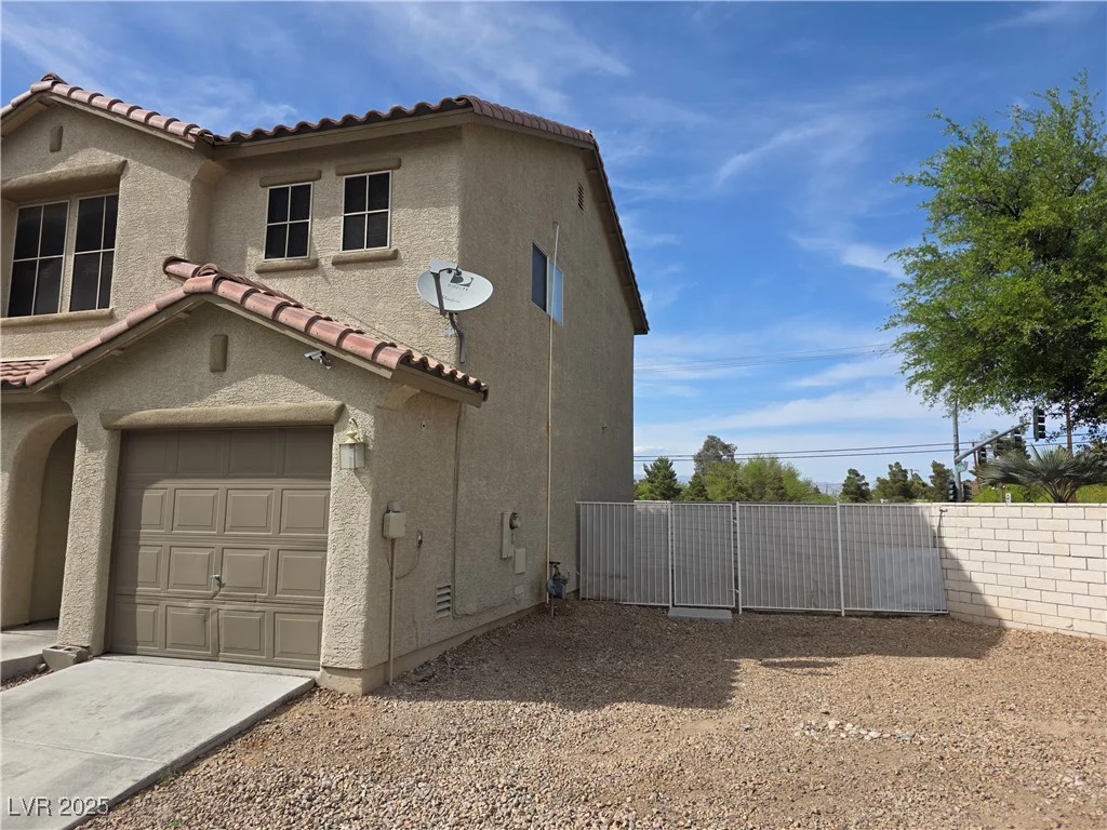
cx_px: 554
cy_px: 415
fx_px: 736
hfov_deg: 73.9
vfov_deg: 58.9
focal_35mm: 23
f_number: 1.7
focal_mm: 6.3
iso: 80
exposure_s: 1/6574
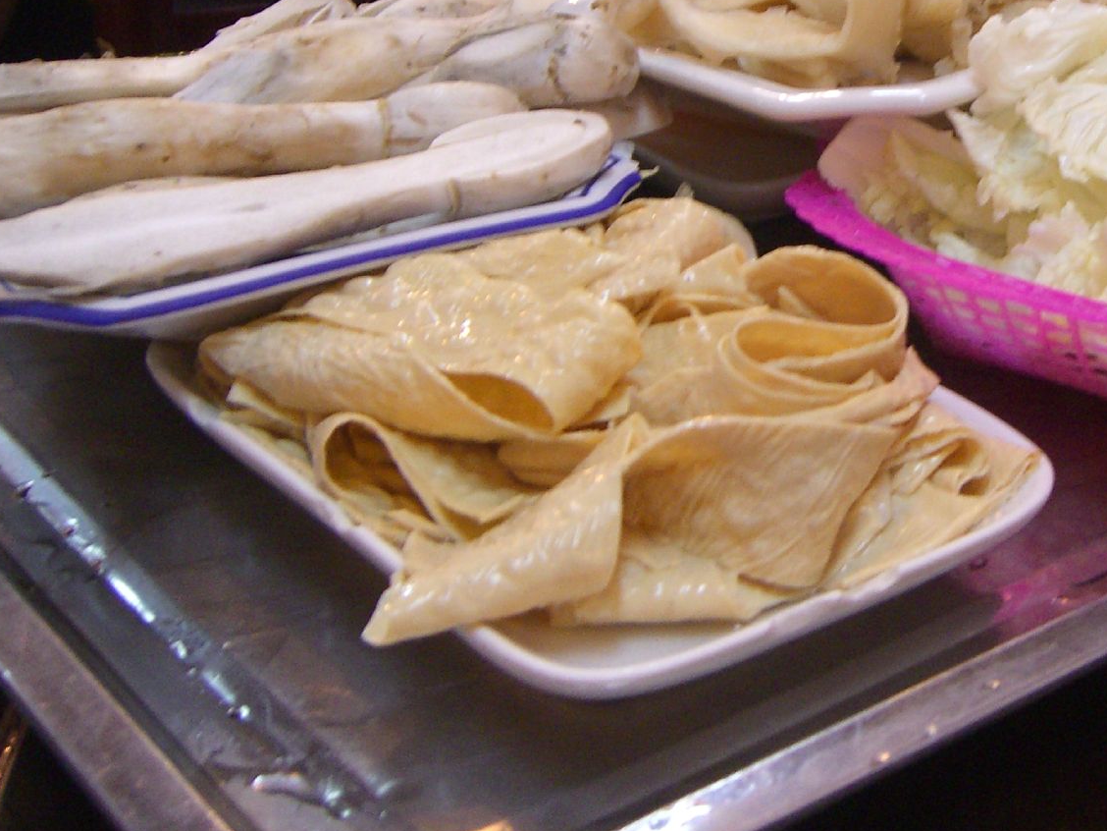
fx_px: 2207
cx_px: 900
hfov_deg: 27.5
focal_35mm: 69
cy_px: 160
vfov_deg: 21.0
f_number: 2.8
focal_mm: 7.9
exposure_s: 1/25
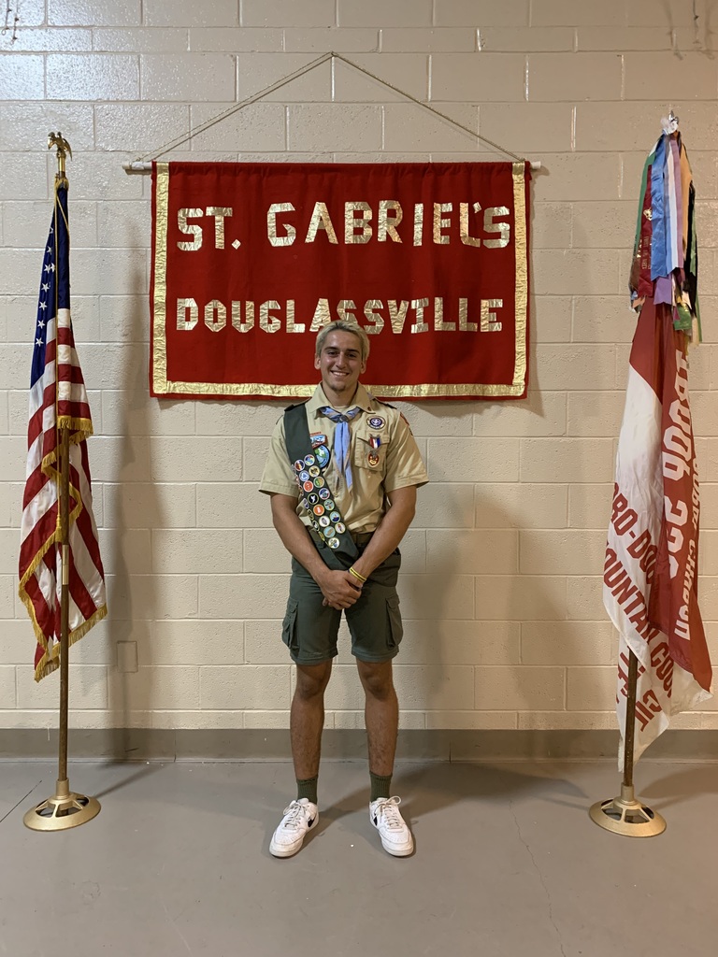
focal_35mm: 26
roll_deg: -0.1
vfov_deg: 67.3
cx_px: 359
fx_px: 719
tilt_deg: -2.8
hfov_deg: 53.1
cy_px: 478
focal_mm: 4.25
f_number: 1.8
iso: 320
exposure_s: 1/60
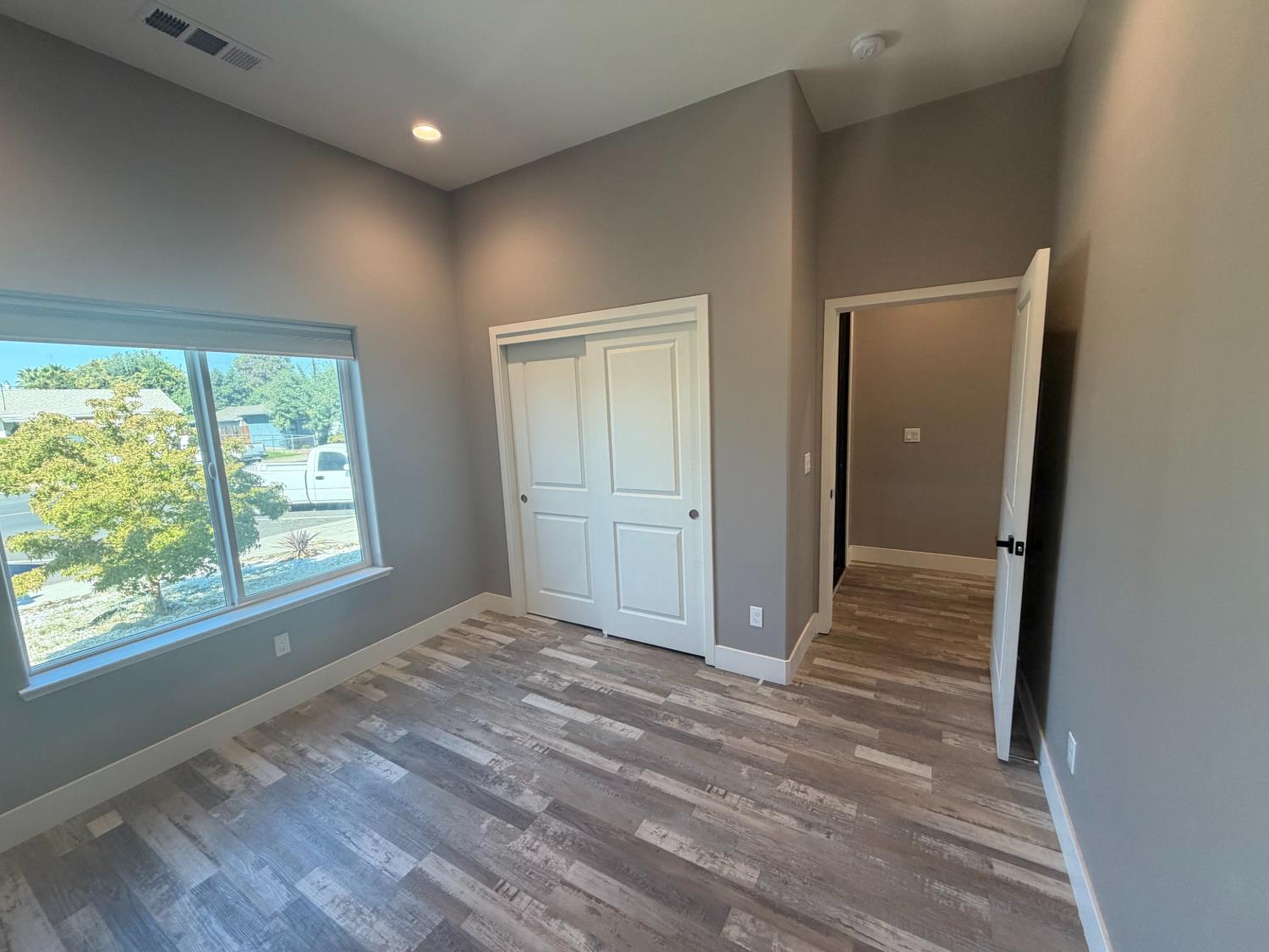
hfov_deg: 102.1
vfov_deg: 85.7
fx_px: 513
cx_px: 634
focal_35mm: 14
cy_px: 476
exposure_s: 1/121
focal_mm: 2.22
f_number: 2.2
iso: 160
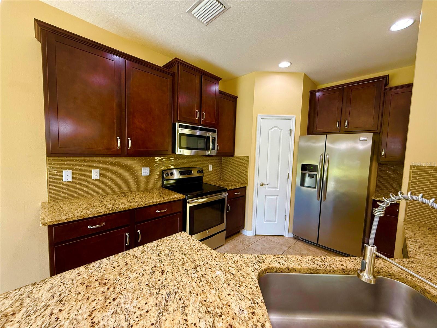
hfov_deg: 102.1
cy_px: 164
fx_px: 177
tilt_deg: -4.0
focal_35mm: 14
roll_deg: -1.9
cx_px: 218
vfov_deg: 85.7
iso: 320
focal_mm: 2.22
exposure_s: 1/120
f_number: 2.2
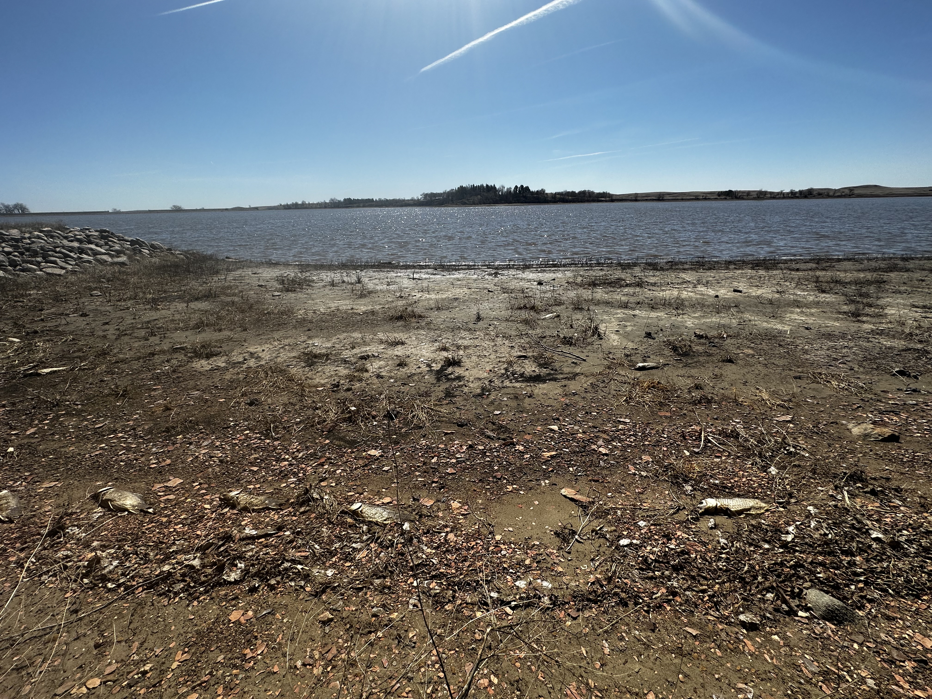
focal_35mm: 14
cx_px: 466
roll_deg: +1.4
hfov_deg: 102.1
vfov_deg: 85.7
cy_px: 350
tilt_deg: -21.5
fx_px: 377
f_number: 2.2
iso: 50
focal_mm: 2.22
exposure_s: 1/2882
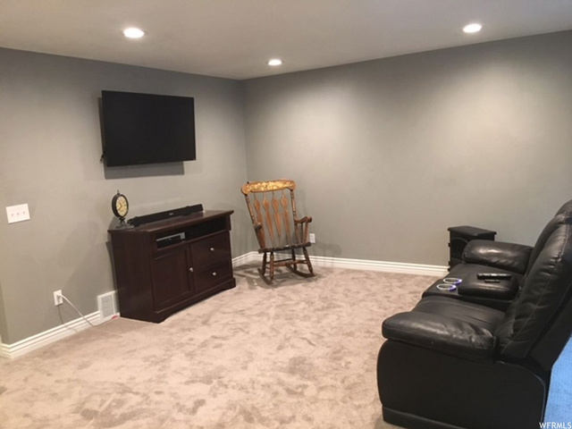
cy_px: 214
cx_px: 286
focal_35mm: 29
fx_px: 479
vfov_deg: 48.2
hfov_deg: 61.7
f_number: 2.2
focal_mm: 4.15
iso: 200
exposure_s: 1/20
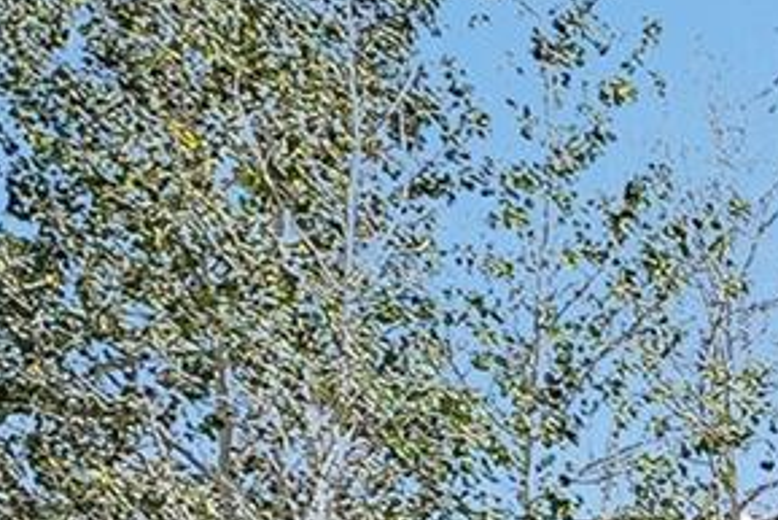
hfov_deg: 15.4
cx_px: 1806
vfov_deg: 14.4
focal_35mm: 83
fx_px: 1795
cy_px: 946
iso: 100
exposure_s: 1/125
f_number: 8
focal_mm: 10
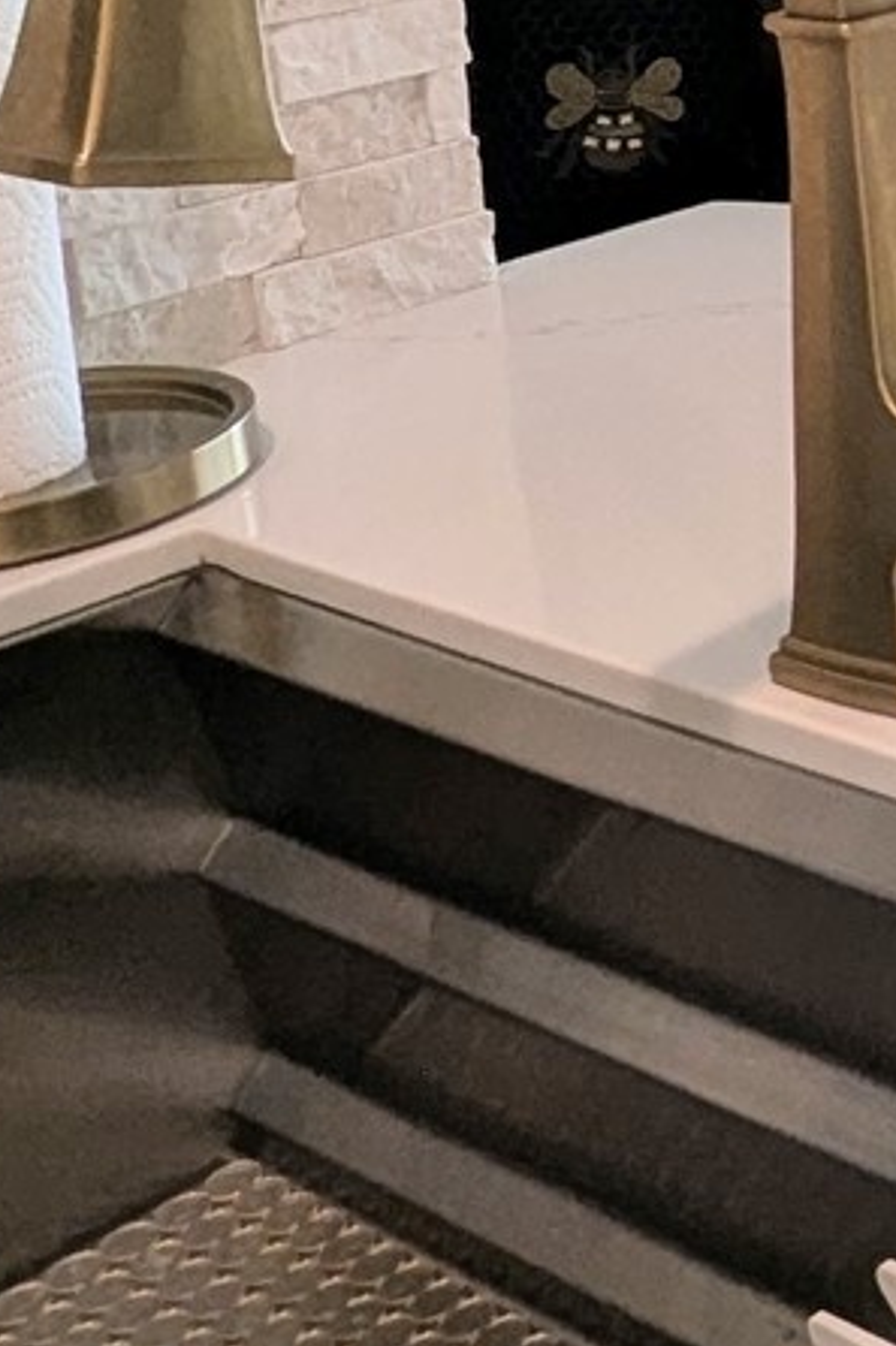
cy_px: 0
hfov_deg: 17.2
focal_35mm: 62
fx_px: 2316
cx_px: 1685
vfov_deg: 30.2
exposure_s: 1/186
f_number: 2.2
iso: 47
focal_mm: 1.95
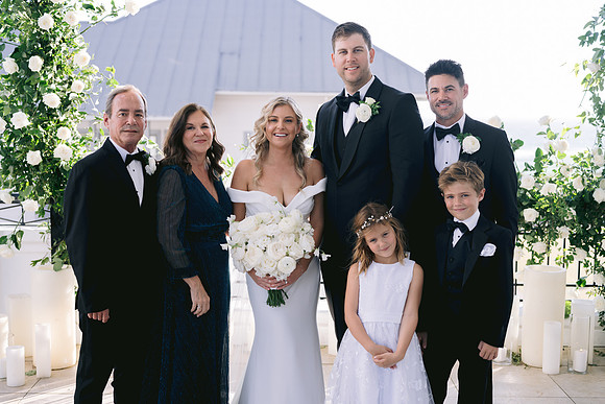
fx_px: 840
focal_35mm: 50
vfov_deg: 27.0
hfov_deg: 39.6
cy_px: 202
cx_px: 302
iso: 200
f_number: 2.8
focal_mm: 50
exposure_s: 1/640
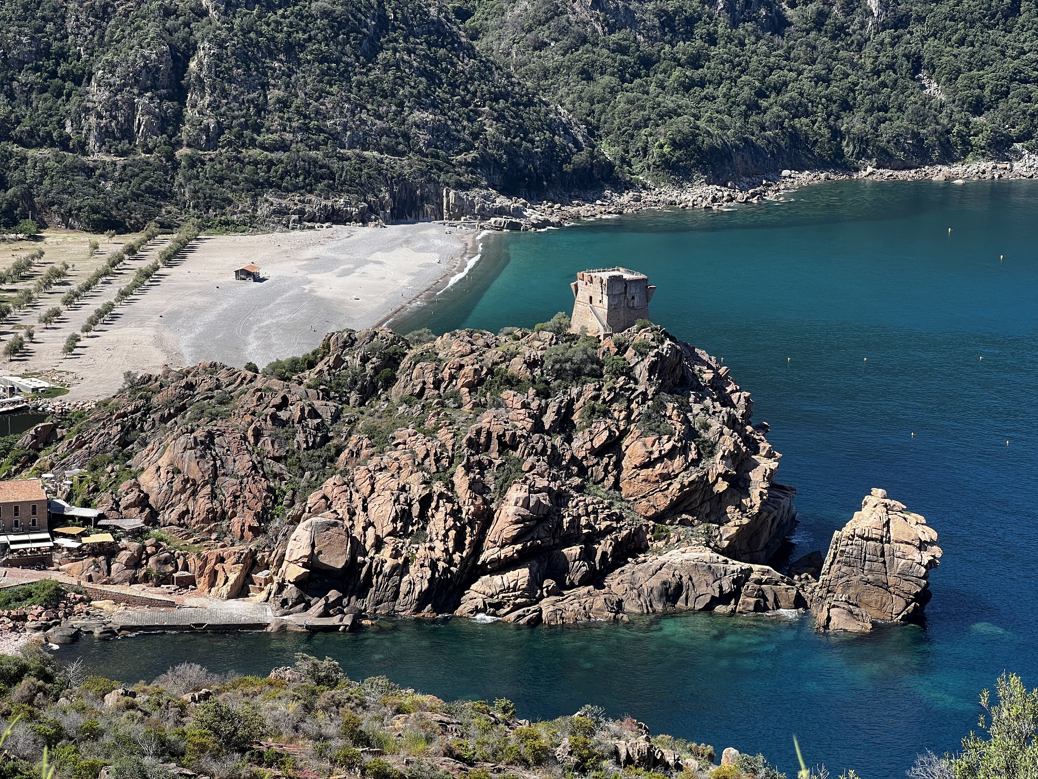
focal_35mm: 77
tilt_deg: -12.8
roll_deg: -1.0
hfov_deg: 25.3
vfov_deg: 19.1
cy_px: 390
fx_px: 2309
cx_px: 519
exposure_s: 1/326
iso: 32
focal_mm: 9
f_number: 2.8
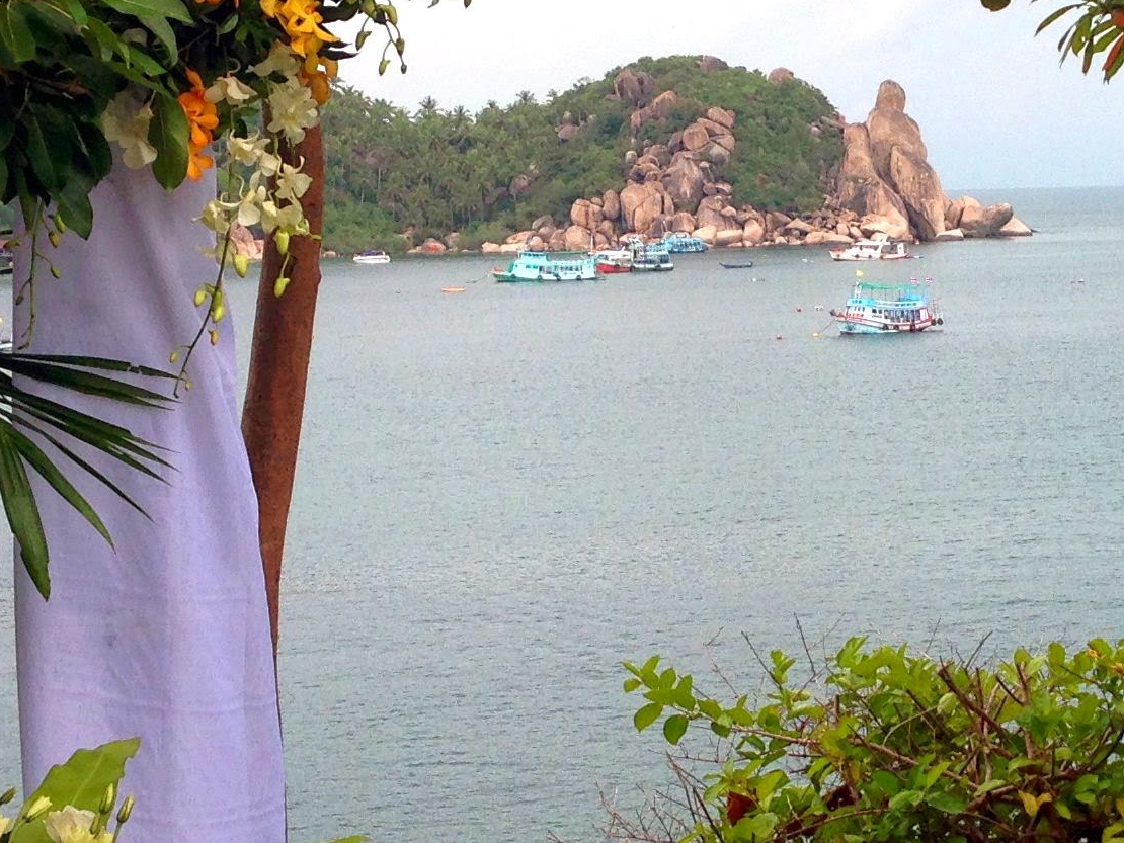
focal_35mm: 97
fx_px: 3150
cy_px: 415
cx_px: 976
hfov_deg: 19.9
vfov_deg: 15.3
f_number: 2.4
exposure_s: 1/463
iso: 50
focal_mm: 4.12
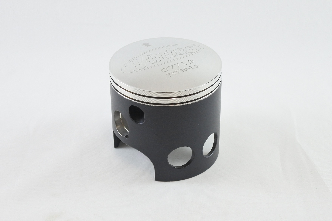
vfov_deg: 26.0
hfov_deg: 38.2
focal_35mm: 52
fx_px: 479
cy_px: 110
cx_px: 166
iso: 560
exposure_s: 1/125
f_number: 4.5
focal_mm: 19.3
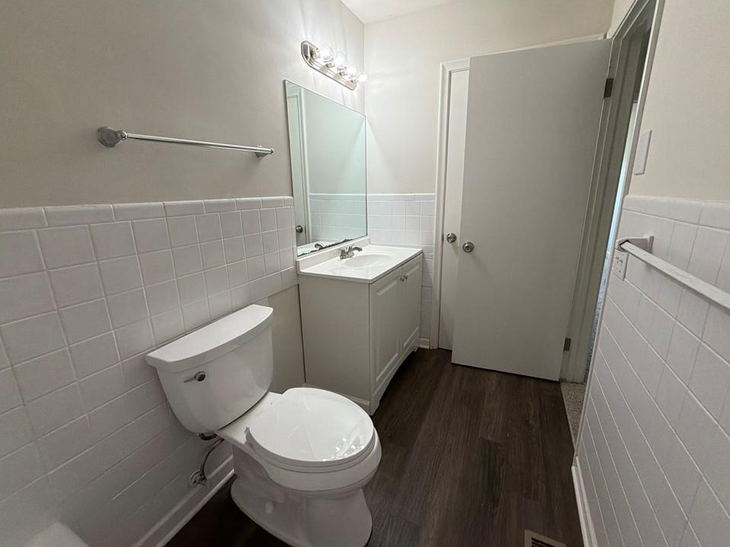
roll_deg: +1.4
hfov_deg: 98.2
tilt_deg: -15.1
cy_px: 267
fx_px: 316
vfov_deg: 81.7
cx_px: 372
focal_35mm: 15
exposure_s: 1/60
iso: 250
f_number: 2.2
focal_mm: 2.22
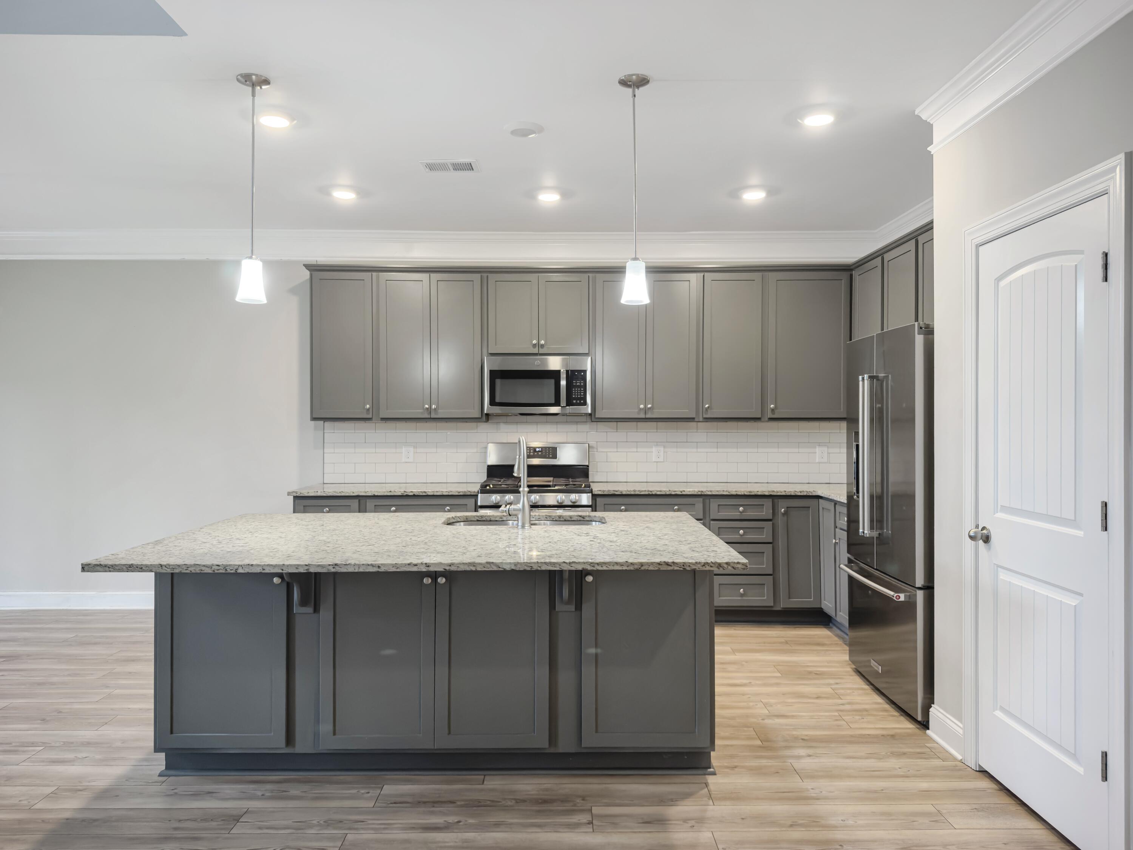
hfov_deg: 71.6
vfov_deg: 56.8
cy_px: 425
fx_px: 786
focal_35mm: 24
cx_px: 566
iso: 125
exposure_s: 1/60
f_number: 1.8
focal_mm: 6.76
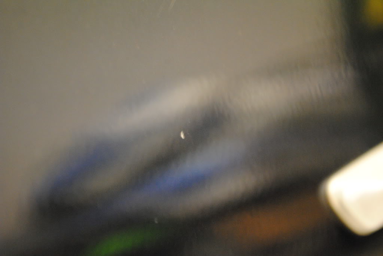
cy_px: 128
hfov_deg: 24.6
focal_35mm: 82
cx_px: 192
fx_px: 879
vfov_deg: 16.6
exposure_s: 1/13
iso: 1600
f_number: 5.6
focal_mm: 55
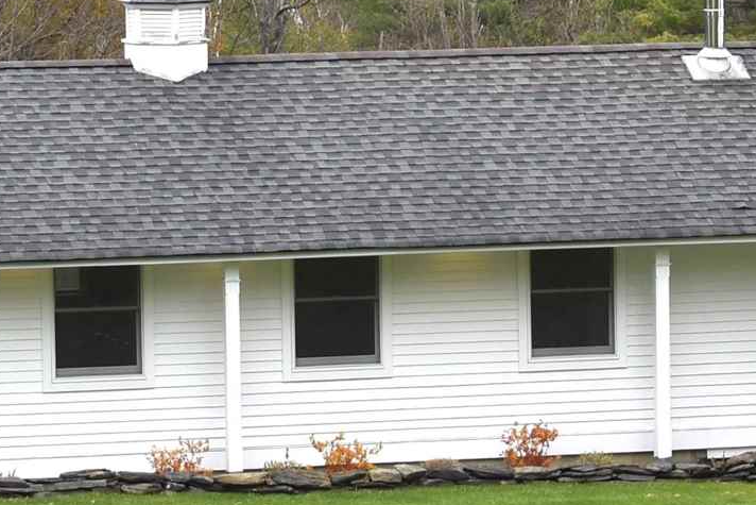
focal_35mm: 356
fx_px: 7480
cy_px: -289
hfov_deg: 5.7
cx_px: 1224
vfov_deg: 3.8
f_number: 7.1
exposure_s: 1/200
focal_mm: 55
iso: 100
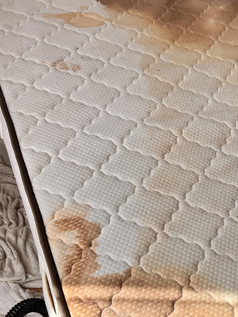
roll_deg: -9.3
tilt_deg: -44.0
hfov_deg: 23.1
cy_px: 228
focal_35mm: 60
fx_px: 550
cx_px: 256
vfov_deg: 31.7
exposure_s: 1/678
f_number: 1.5
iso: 50
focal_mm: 5.7
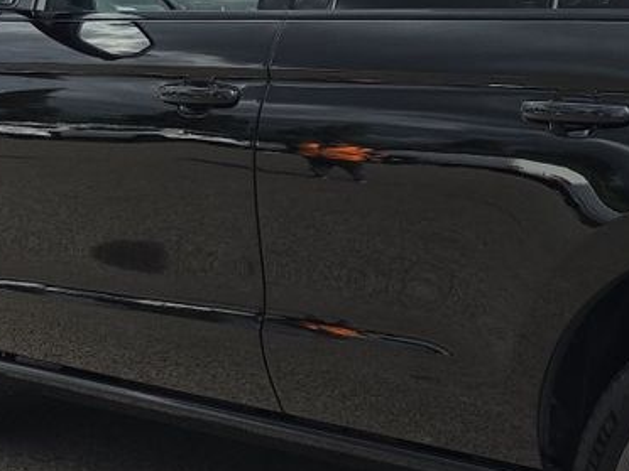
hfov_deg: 19.2
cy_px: 154
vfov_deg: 14.9
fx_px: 1799
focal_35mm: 99
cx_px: 651
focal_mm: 6.5
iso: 63
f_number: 1.4
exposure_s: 1/5294
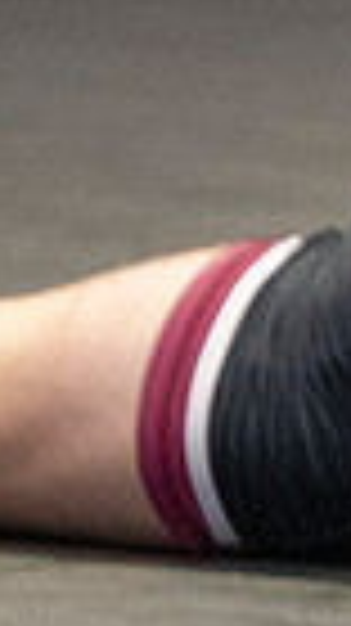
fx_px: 27417
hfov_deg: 0.7
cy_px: 1157
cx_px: 1148
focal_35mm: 1654
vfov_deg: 1.3
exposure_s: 1/1000
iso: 3200
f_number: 2.8
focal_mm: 165
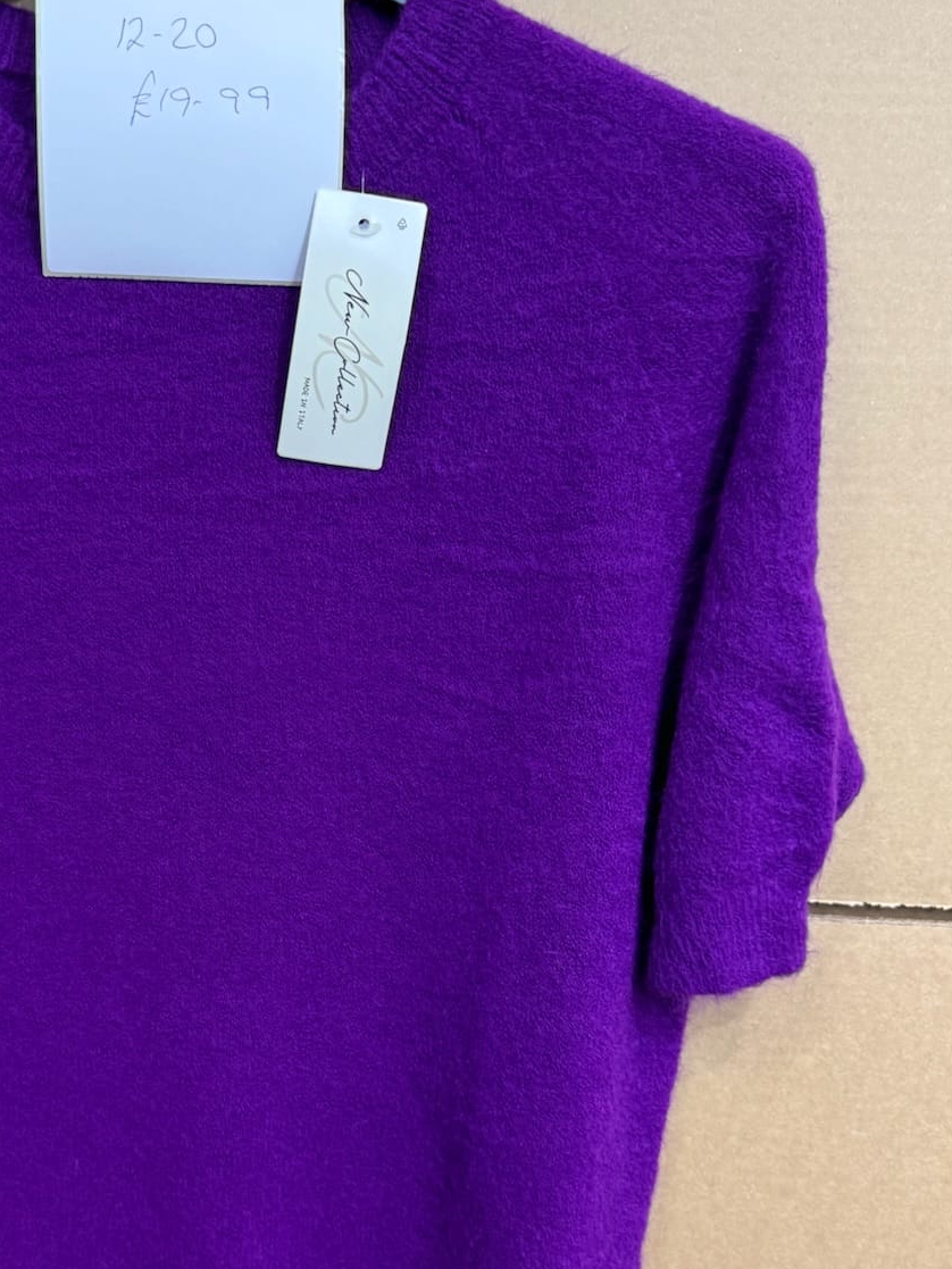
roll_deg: -3.2
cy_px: 711
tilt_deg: -23.1
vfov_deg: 42.9
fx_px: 1613
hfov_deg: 32.3
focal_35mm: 44
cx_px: 251
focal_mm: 6.76
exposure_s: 1/50
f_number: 1.78
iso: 250
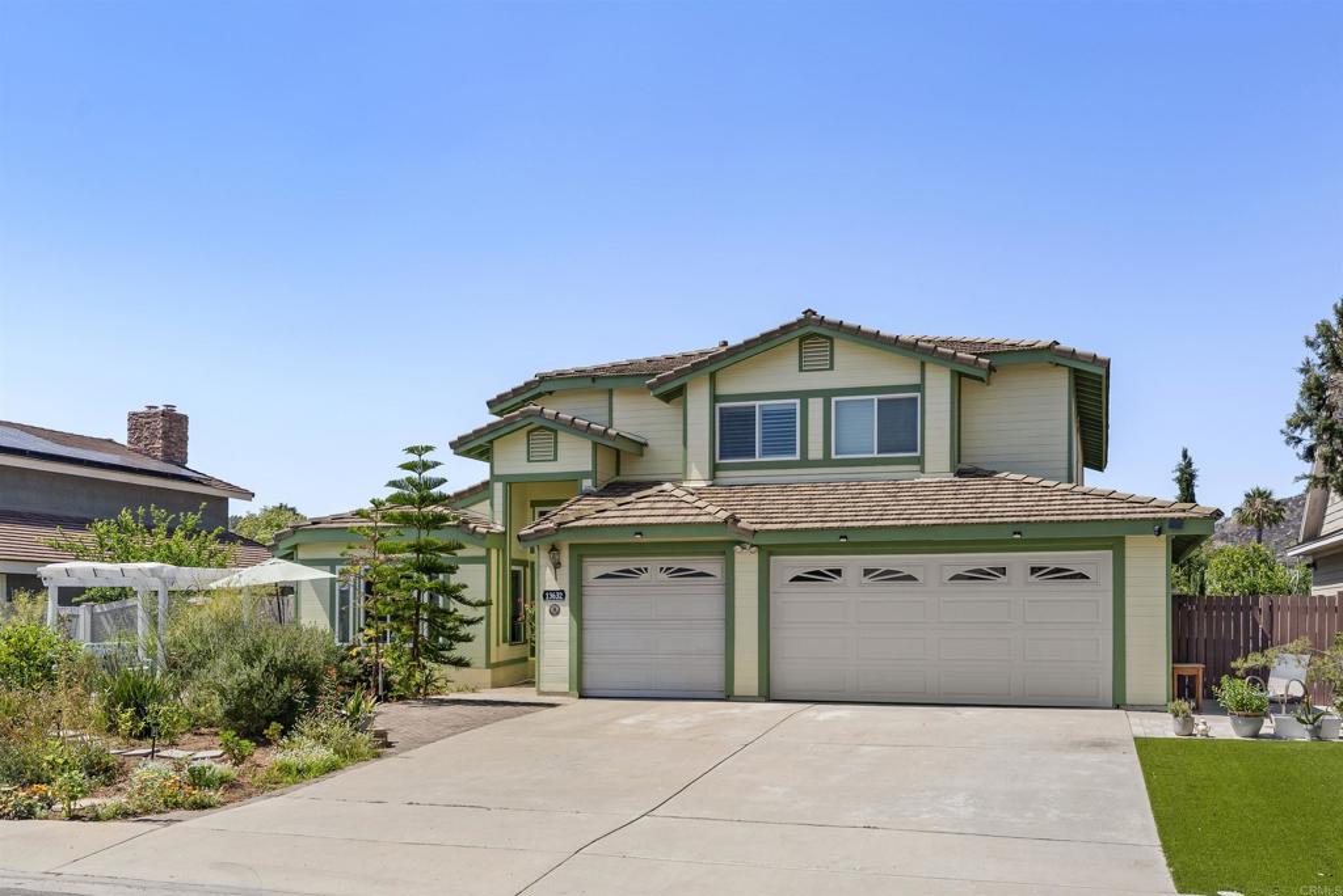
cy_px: 448
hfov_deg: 58.7
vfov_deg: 41.2
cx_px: 672
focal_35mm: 32
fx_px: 1194
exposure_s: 1/640
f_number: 8
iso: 500
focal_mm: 32
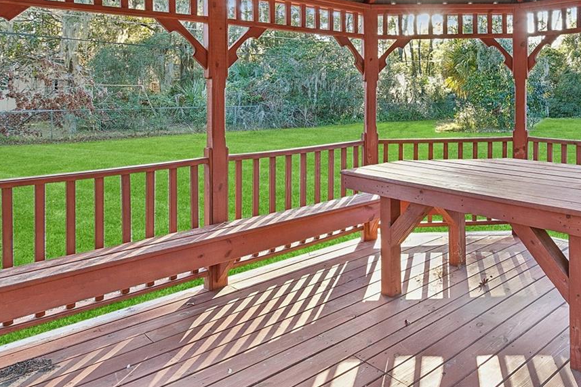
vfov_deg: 44.6
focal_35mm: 28
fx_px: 452
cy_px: 91
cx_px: 421
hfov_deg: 62.5
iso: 200
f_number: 8
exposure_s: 1/10
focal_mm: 10
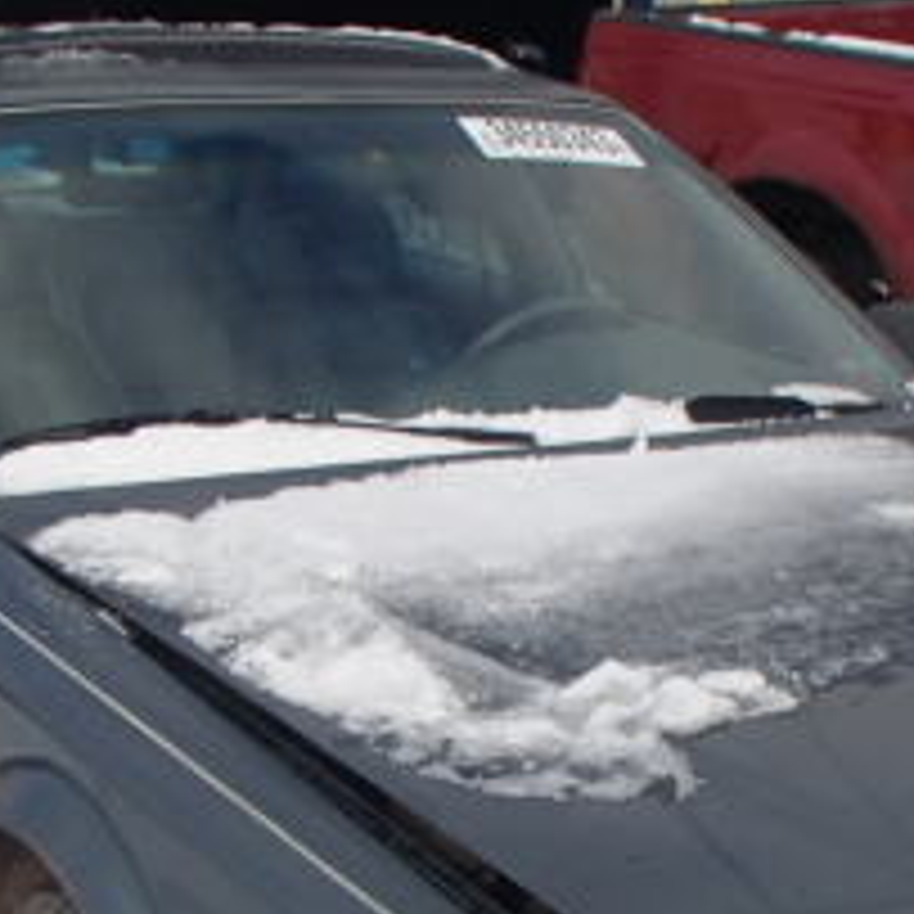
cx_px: 554
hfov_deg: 22.2
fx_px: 2330
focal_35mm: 78
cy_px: 743
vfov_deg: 21.9
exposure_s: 1/100
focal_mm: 5
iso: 100
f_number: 11
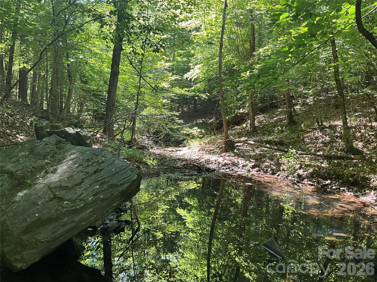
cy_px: 141
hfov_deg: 61.7
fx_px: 316
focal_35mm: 29
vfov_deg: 48.2
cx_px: 188
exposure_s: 1/122
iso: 50
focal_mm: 3
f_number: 1.8
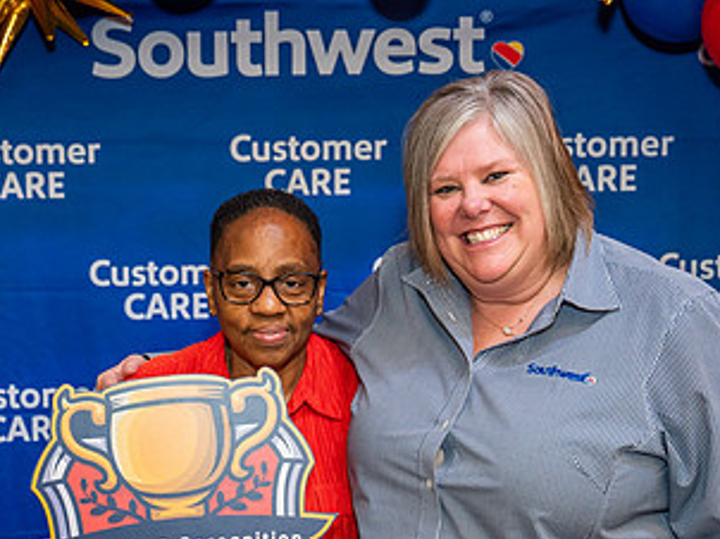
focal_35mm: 74
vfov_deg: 19.8
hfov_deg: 26.3
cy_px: 380
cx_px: 355
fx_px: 1538
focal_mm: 40
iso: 1250
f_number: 4
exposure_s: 1/160
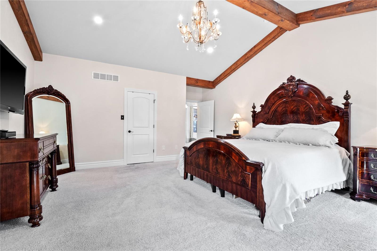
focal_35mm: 16
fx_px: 168
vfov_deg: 73.7
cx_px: 188
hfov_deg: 96.7
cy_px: 126
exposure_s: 1/5
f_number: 6.3
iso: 400
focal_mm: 8
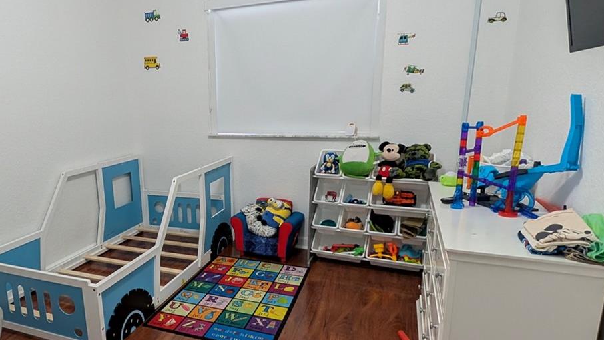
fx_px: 368
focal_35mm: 23
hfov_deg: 76.7
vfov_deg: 49.3
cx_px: 211
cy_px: 196
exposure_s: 1/34.5
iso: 180
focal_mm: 2.02
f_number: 1.7
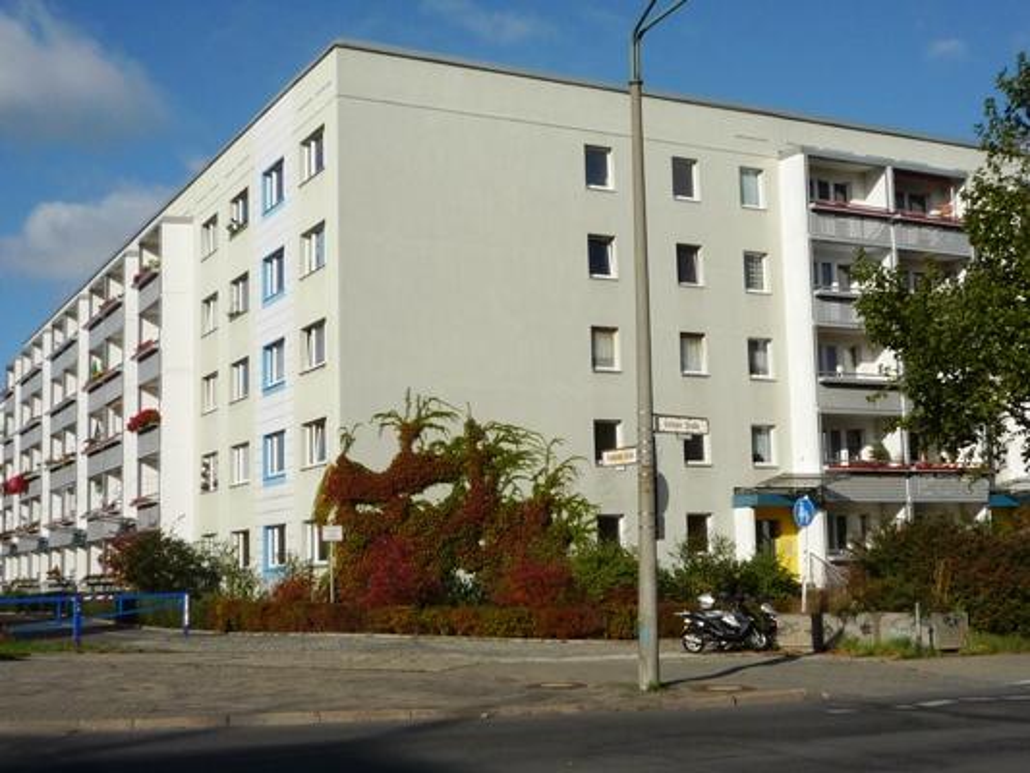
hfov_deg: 40.4
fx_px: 1399
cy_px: 386
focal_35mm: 47
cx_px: 515
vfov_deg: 30.9
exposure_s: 1/800
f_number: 6.3
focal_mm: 4.7
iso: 100
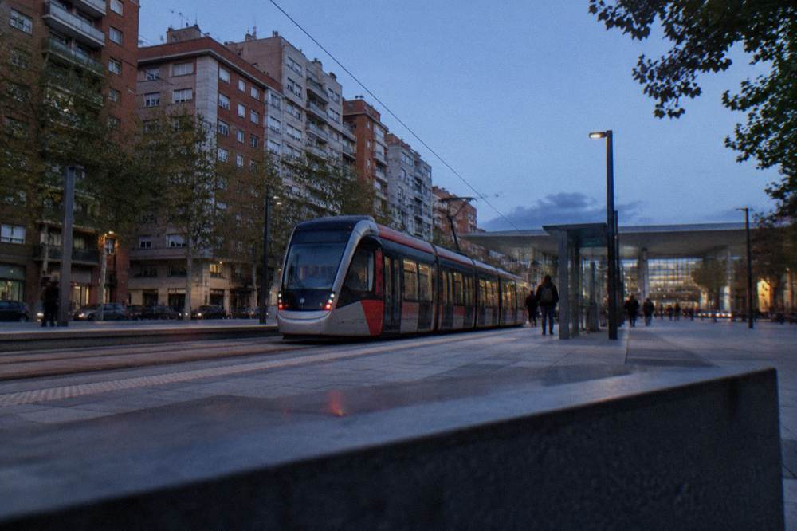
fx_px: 775
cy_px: 266
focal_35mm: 35
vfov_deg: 37.8
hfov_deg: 54.5
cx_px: 398
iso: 640
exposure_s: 1/400
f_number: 7.1
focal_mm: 35
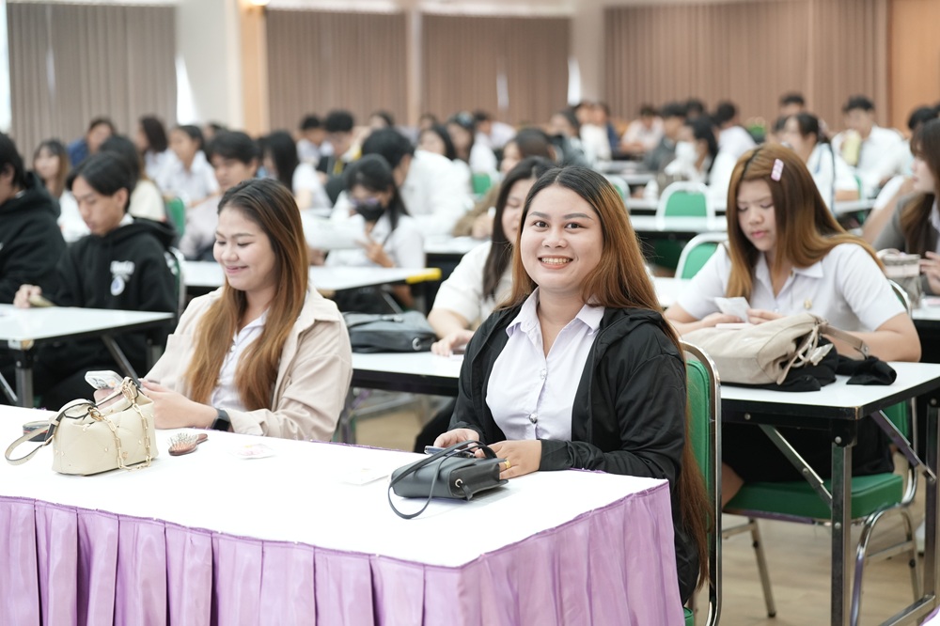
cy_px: 313
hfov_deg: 28.9
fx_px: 1827
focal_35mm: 70
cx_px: 470
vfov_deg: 19.4
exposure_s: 1/160
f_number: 2.8
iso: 1600
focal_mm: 70
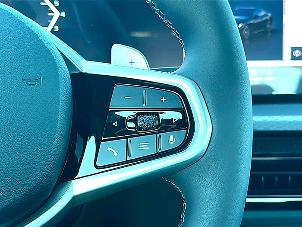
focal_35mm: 49
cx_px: 151
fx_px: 427
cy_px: 114
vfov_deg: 29.7
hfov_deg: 38.9
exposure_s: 1/139
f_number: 1.78
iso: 64
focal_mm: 6.86
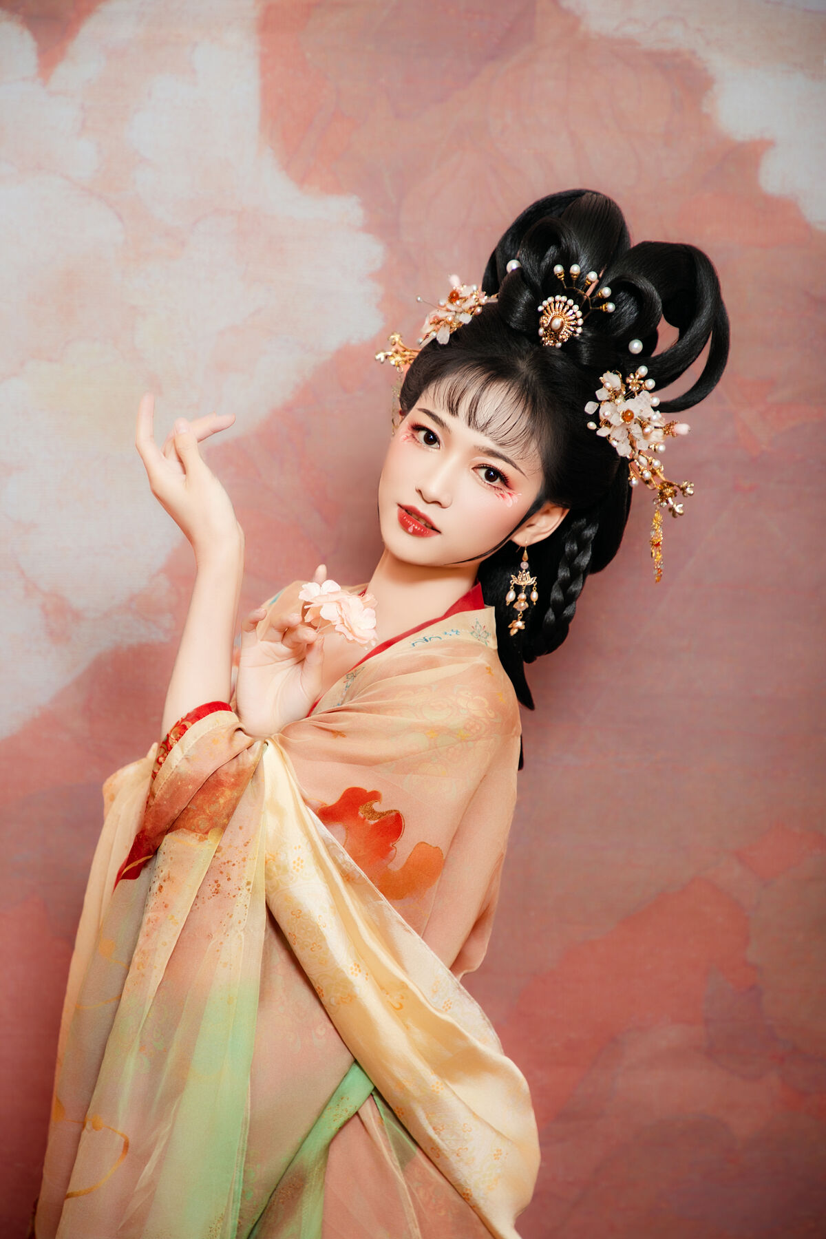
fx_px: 3269
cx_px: 413
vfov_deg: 21.5
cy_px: 620
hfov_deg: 14.4
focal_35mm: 95
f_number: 5
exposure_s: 1/160
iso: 100
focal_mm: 97
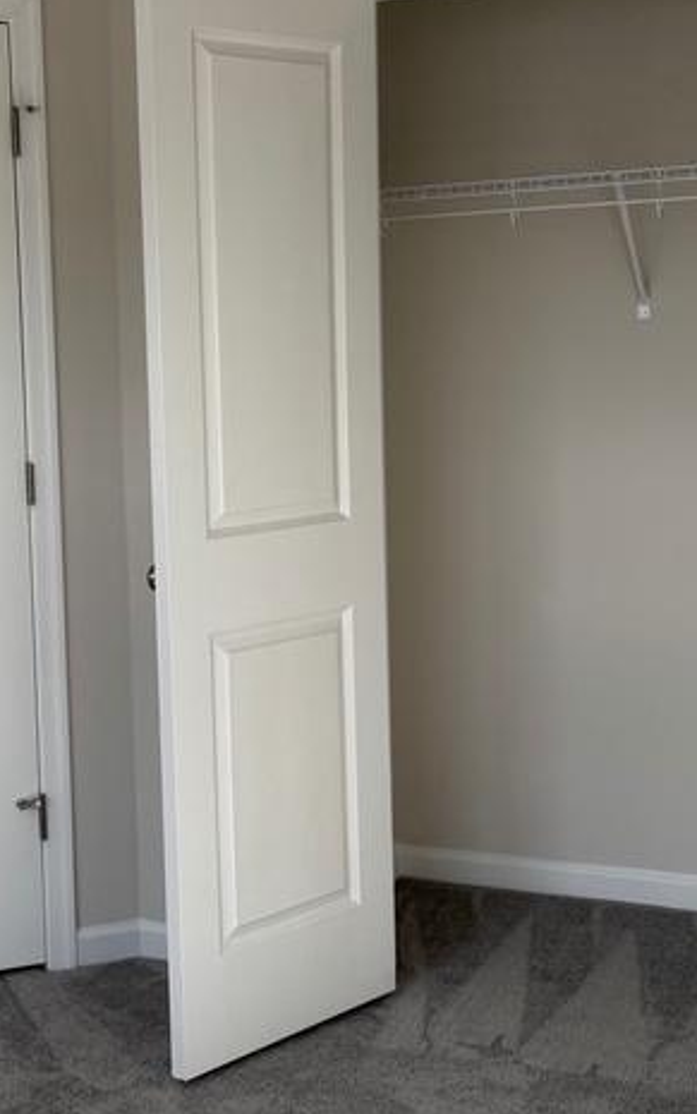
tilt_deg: -6.0
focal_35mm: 56
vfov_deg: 36.2
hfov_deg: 22.9
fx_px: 1700
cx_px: 146
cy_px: 486
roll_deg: +1.9
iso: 80
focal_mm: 6.76
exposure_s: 1/773
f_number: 1.78
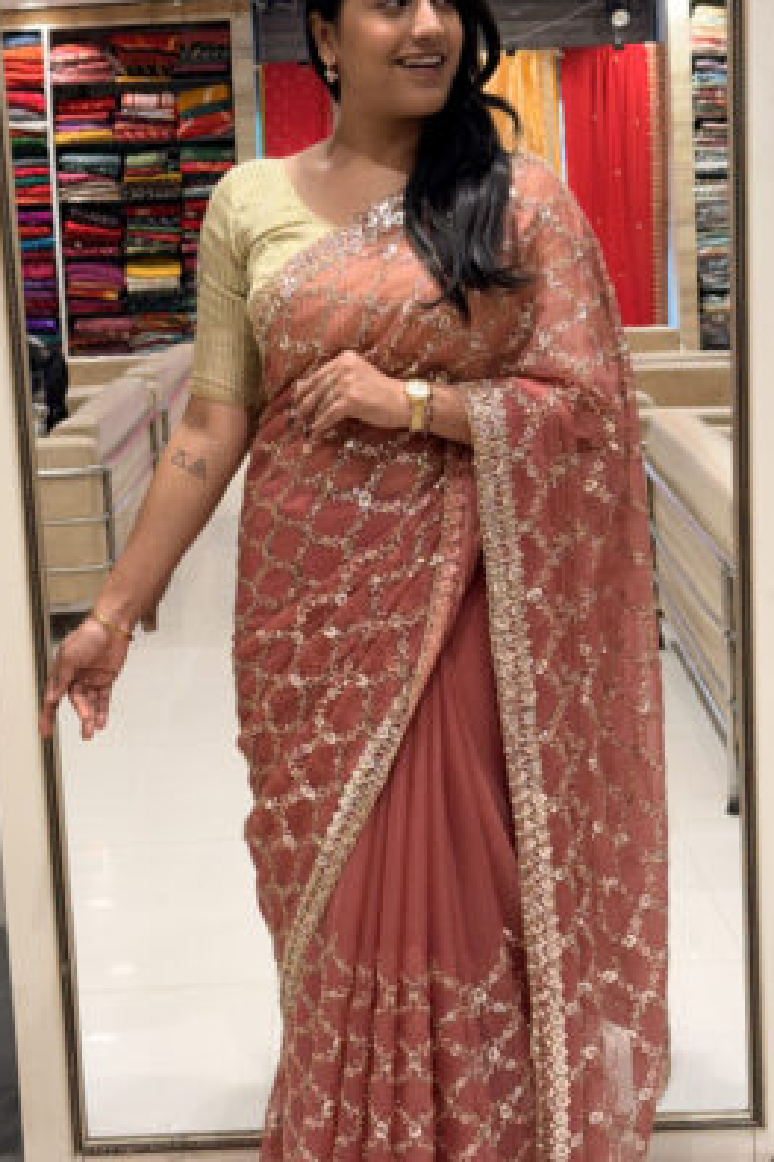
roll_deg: +2.1
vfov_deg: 49.6
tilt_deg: -9.1
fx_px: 1259
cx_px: 403
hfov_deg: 34.2
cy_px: 582
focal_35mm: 39
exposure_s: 1/100
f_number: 1.78
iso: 64
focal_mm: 6.76
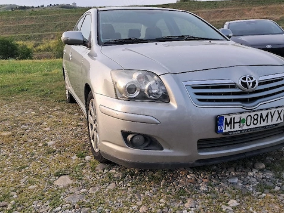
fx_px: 279
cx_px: 157
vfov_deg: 41.8
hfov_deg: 53.9
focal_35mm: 34
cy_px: 98
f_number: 1.8
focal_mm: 4
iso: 50
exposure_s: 1/147
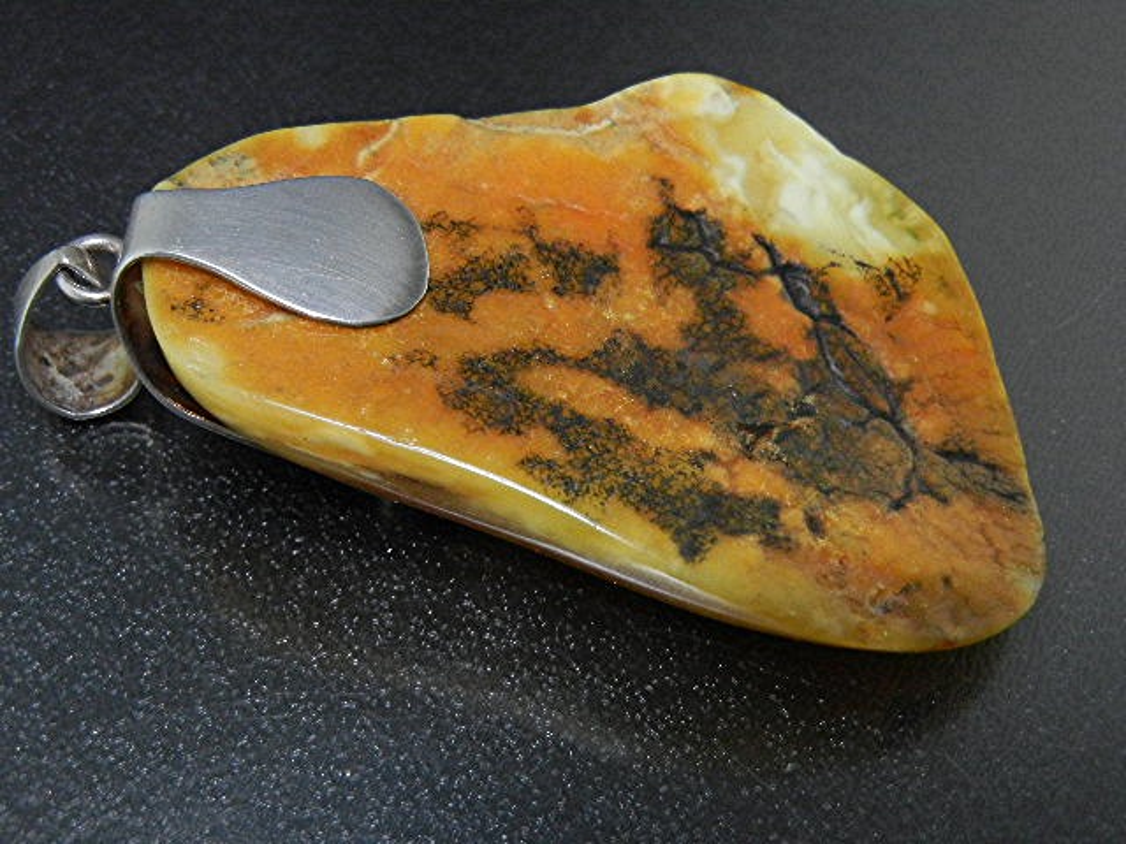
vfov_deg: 32.2
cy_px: 422
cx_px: 563
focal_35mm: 45
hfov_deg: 42.1
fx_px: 1464
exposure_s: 1/30
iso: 681
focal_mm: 8.1
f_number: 7.6
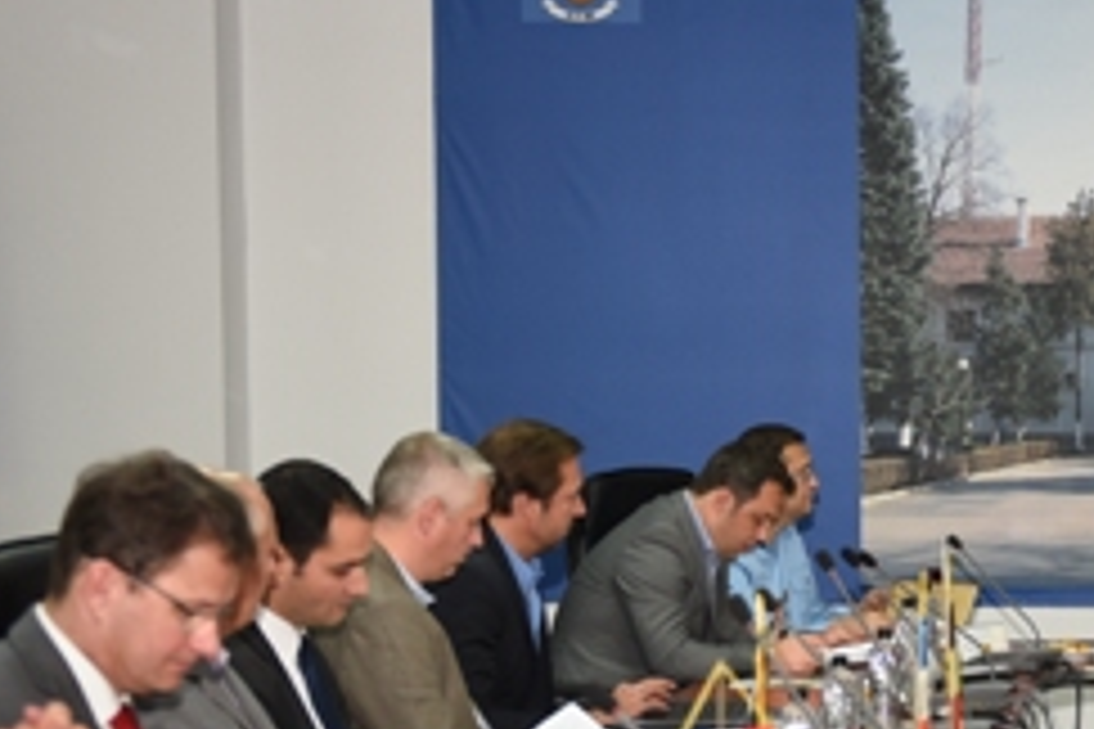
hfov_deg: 17.1
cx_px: 1162
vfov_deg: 11.8
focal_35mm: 116
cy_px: 560
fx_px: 3525
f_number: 2.8
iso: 500
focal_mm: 44
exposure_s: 1/125
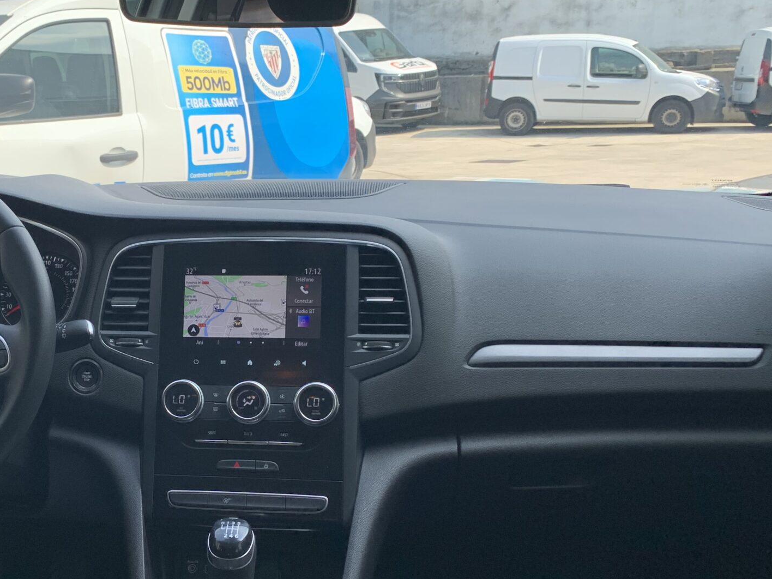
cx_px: 173
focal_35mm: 47
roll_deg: +0.6
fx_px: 1048
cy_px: 387
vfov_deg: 30.6
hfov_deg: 39.1
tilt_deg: -15.2
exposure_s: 1/442
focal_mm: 4.25
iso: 25
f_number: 1.8
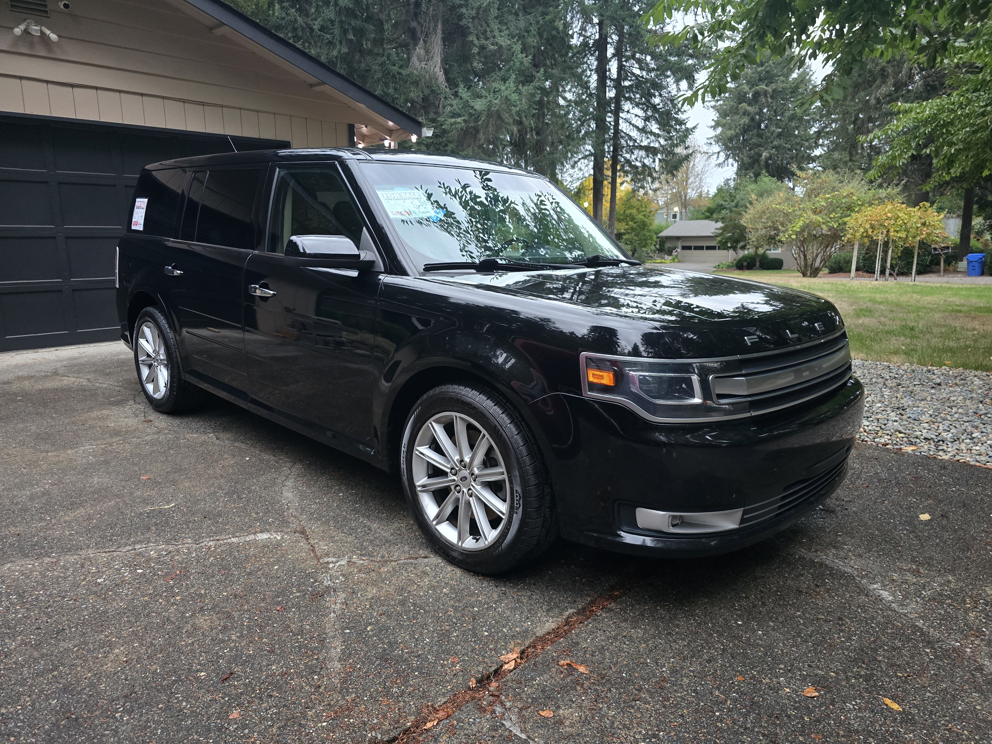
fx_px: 659
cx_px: 496
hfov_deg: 73.9
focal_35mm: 23
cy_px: 372
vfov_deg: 58.9
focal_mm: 6.3
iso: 800
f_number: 1.7
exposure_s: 1/60
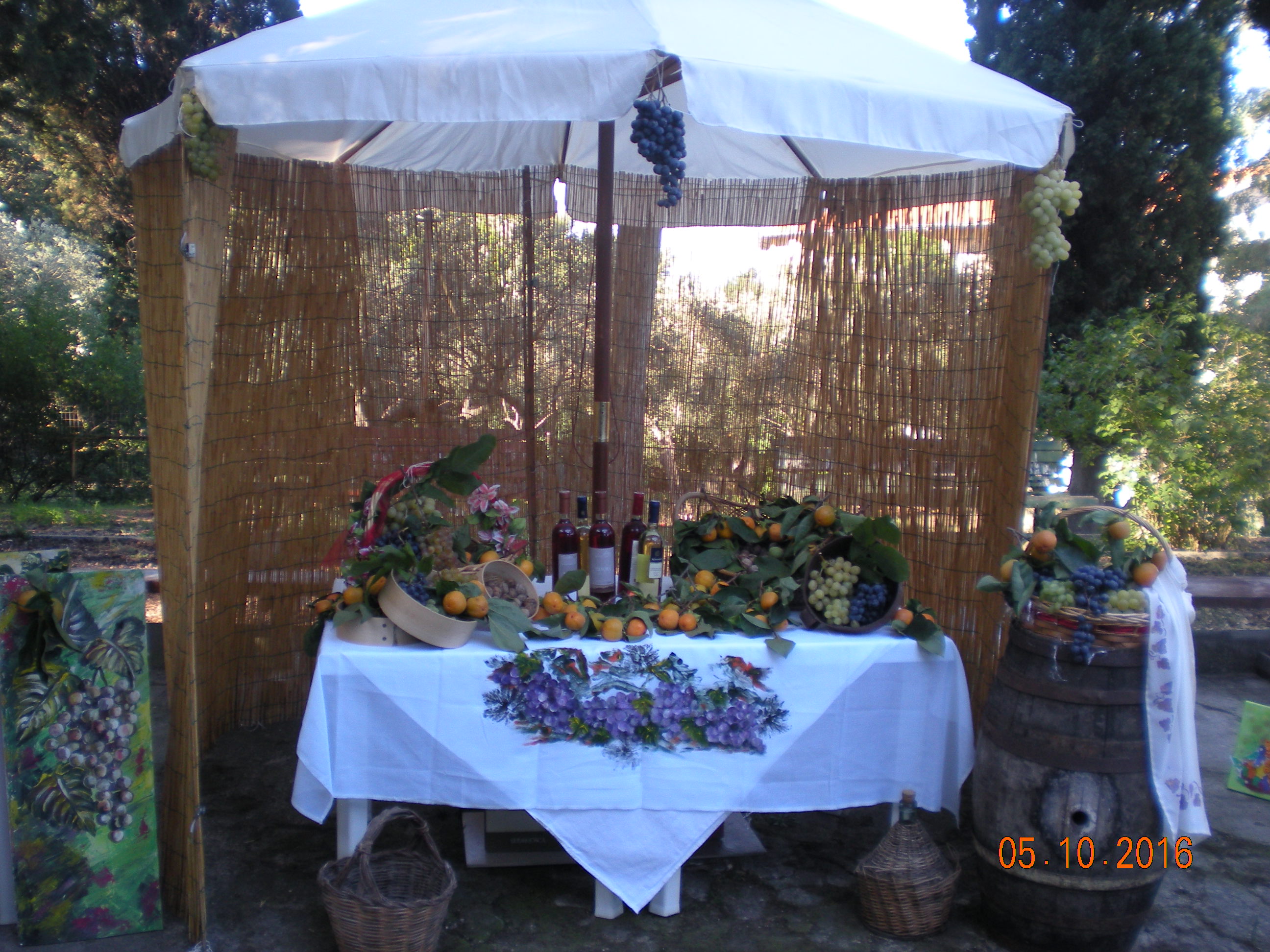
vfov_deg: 37.7
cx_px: 635
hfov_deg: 49.0
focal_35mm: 38
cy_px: 476
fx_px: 1394
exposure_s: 1/63.3
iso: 87
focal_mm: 6.3
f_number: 3.1
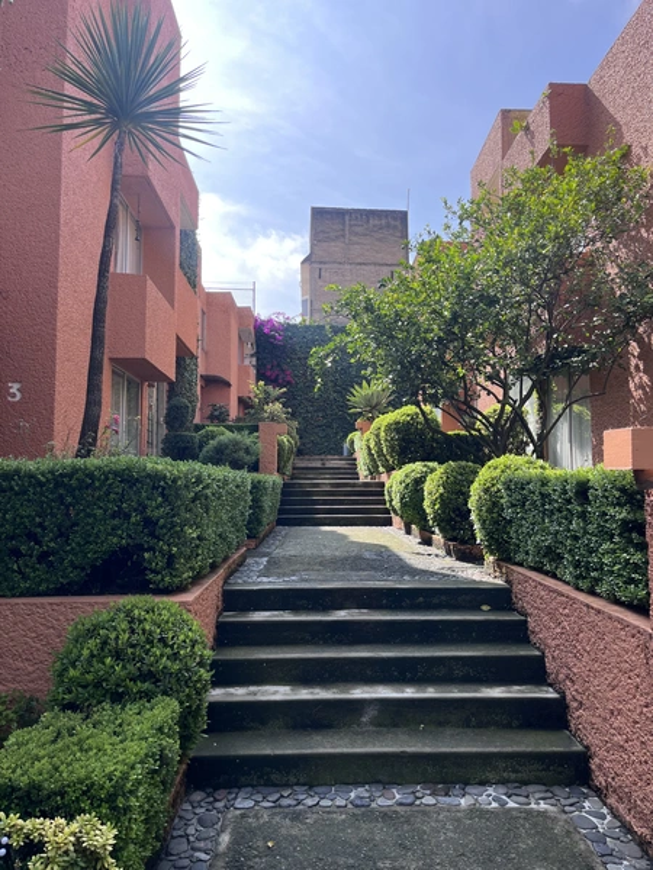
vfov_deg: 67.3
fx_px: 654
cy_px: 435
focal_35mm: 26
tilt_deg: +5.1
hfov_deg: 53.1
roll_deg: +1.1
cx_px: 326
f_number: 1.6
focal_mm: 5.1
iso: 50
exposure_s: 1/1186
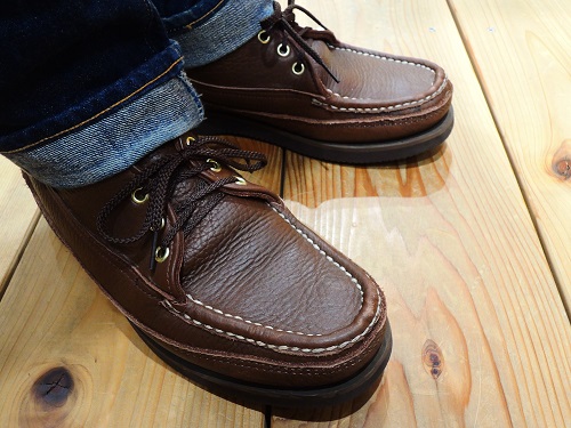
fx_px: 511
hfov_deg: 58.4
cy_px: 214
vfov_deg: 45.4
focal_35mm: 31
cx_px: 286
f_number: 3
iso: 400
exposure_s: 1/20
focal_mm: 5.5
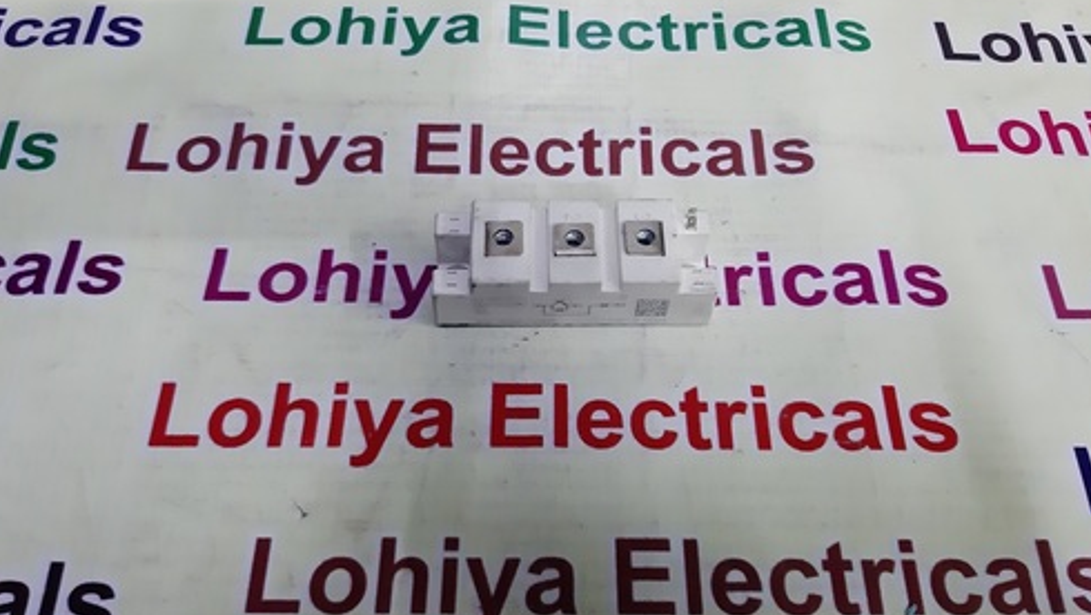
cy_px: 313
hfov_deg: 64.3
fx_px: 868
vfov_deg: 39.0
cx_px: 541
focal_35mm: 30
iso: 400
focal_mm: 3.93
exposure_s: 1/33
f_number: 1.7
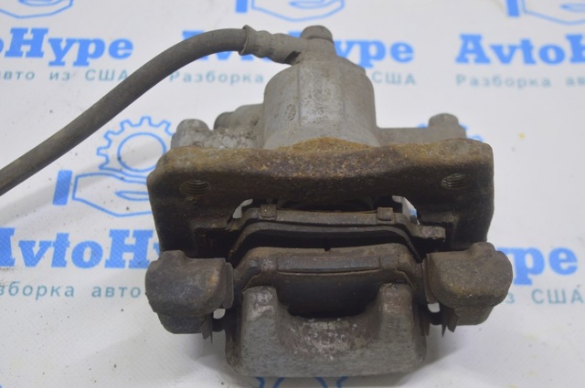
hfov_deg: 35.1
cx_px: 292
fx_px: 925
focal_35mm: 57
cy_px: 194
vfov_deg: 23.7
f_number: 5.6
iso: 400
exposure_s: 1/20
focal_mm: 38
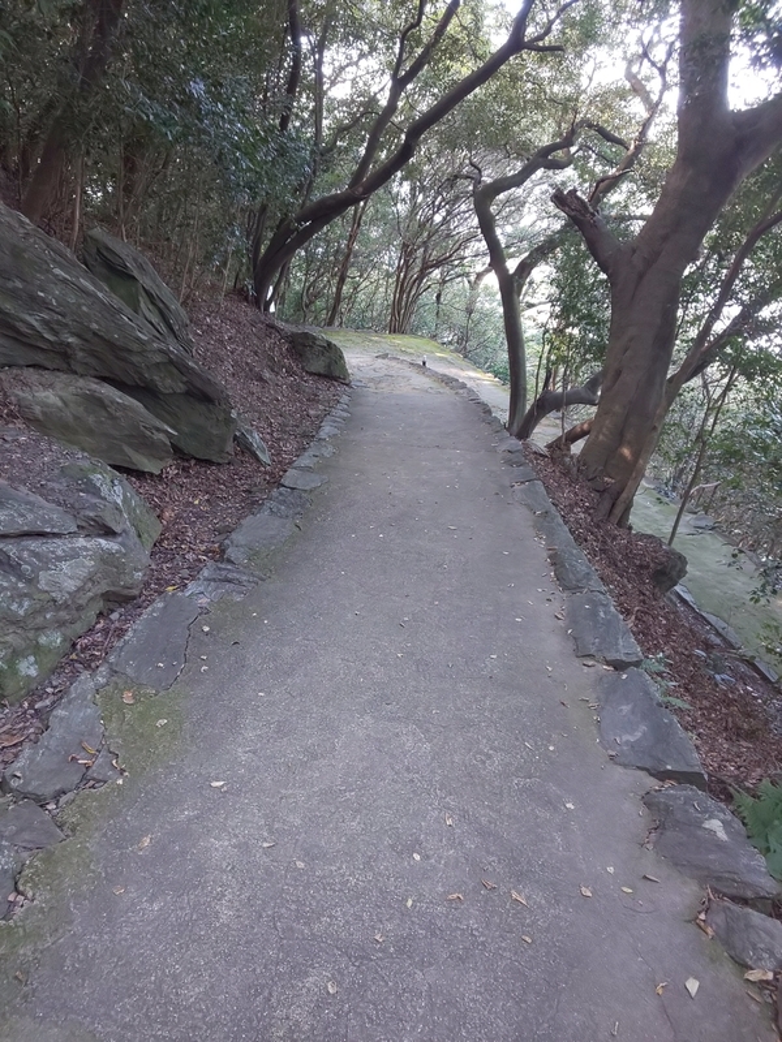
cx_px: 391
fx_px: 602
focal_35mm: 20
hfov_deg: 66.0
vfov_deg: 81.7
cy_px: 521
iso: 146
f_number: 1.94
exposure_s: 1/33
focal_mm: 3.45
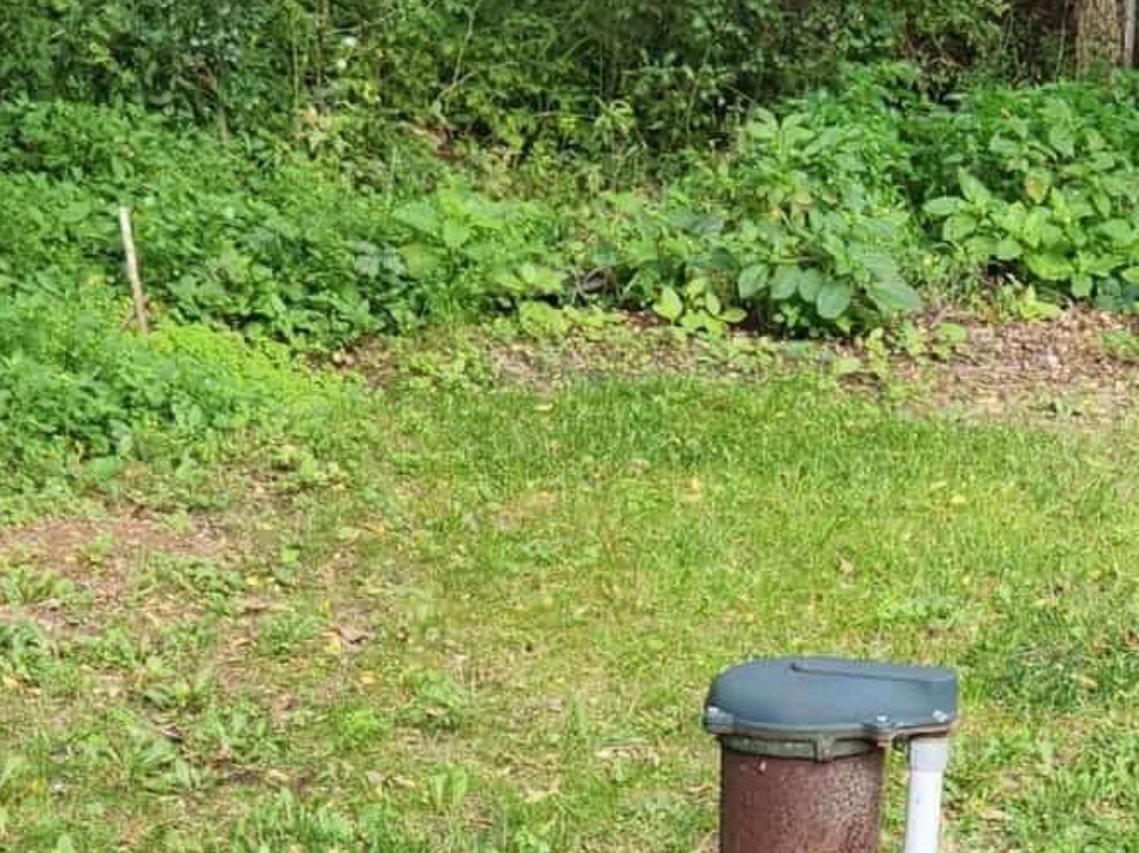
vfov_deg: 15.9
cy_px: 1039
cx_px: 726
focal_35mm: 89
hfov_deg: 22.0
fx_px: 2927
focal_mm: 5.4
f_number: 1.8
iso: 20
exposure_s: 1/120
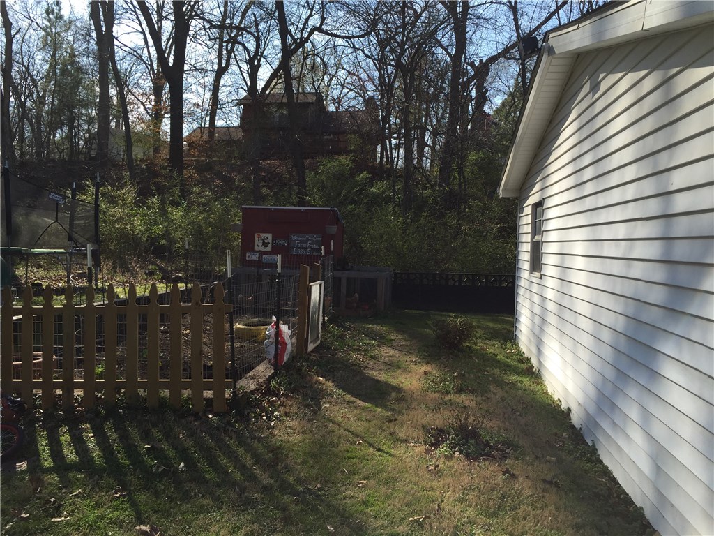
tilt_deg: -2.2
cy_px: 268
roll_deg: -2.3
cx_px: 357
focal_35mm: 29
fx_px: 598
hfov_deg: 61.7
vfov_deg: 48.2
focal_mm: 4.15
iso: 32
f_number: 2.2
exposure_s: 1/1163
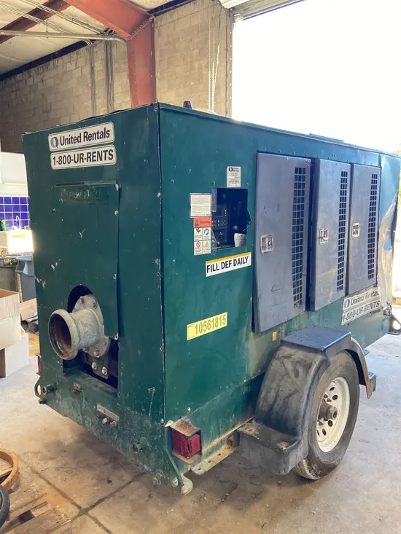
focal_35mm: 26
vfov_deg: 67.3
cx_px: 200
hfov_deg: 53.1
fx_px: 401
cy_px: 267
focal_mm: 4.25
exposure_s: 1/118
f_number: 1.8
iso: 125
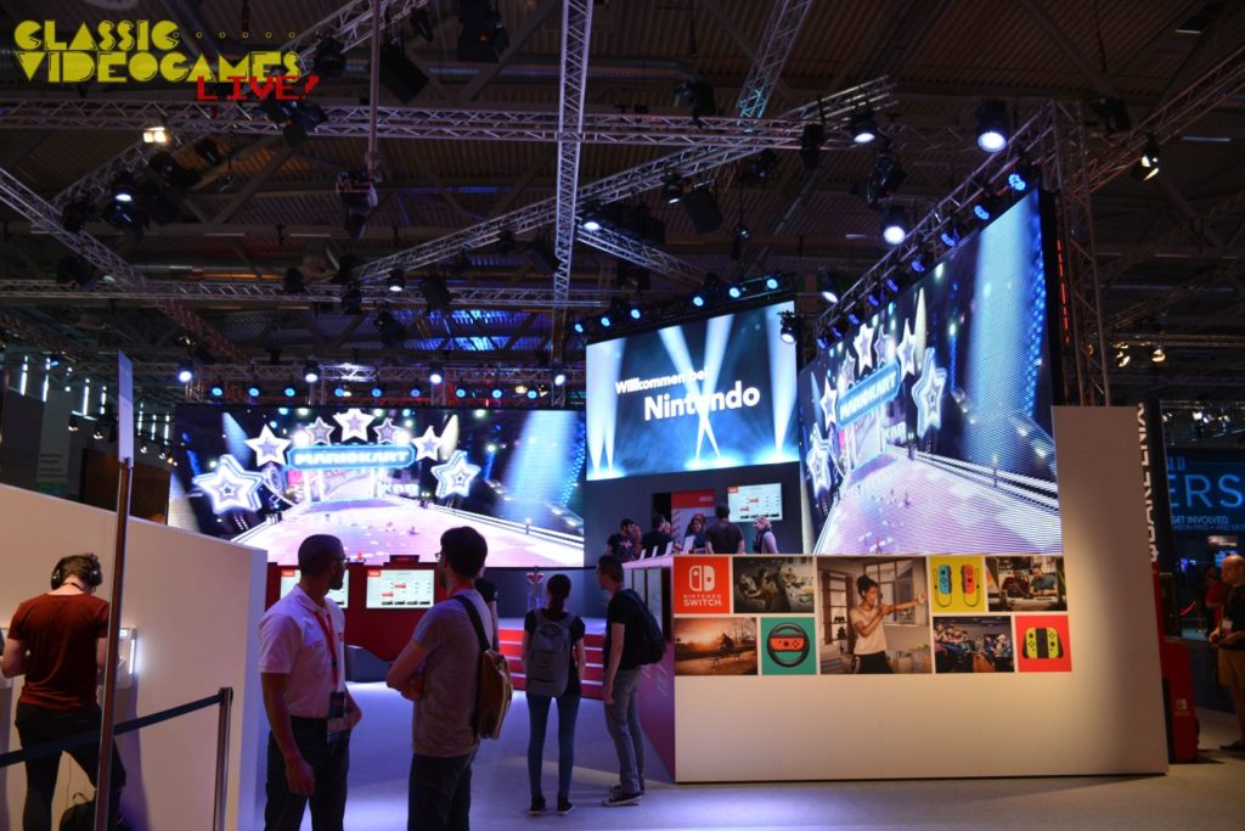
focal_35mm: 27
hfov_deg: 67.4
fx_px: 934
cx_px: 622
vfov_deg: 47.9
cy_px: 416
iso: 560
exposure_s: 1/60
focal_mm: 18
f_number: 4
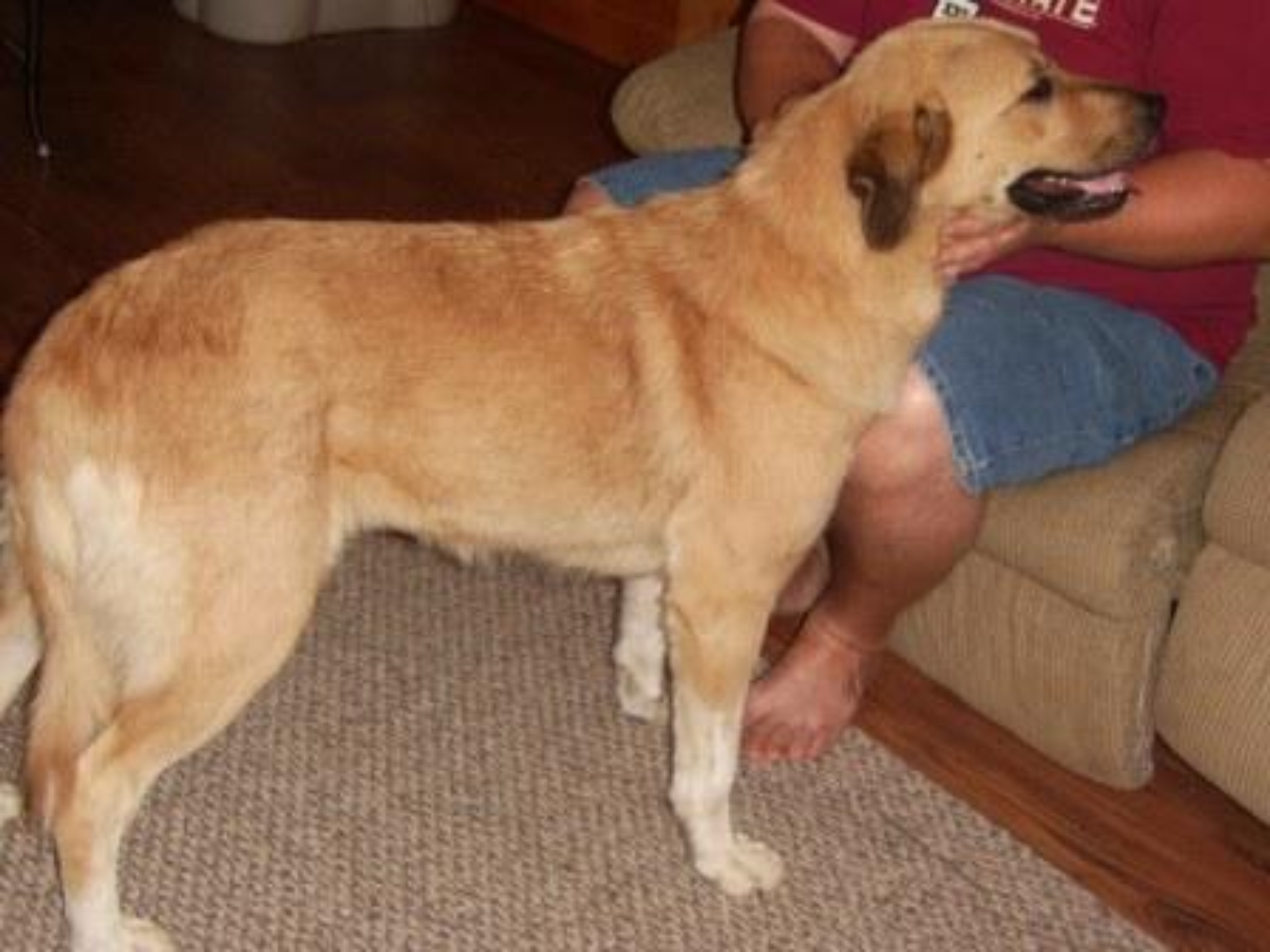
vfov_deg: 31.5
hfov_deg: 41.2
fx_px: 1688
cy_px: 476
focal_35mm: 46
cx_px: 635
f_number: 3.5
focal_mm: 11.93
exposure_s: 1/60
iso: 141
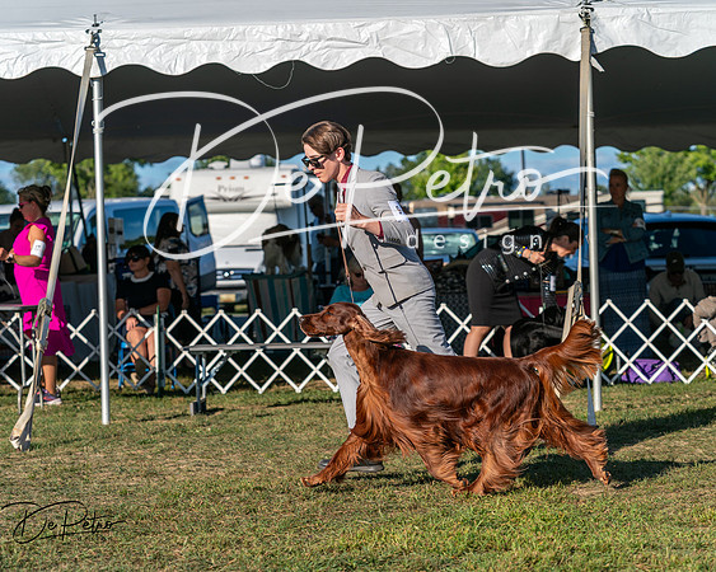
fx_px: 2123
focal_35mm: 100
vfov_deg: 15.4
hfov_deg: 19.1
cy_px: 286
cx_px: 358
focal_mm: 89
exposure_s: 1/1250
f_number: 4.5
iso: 100
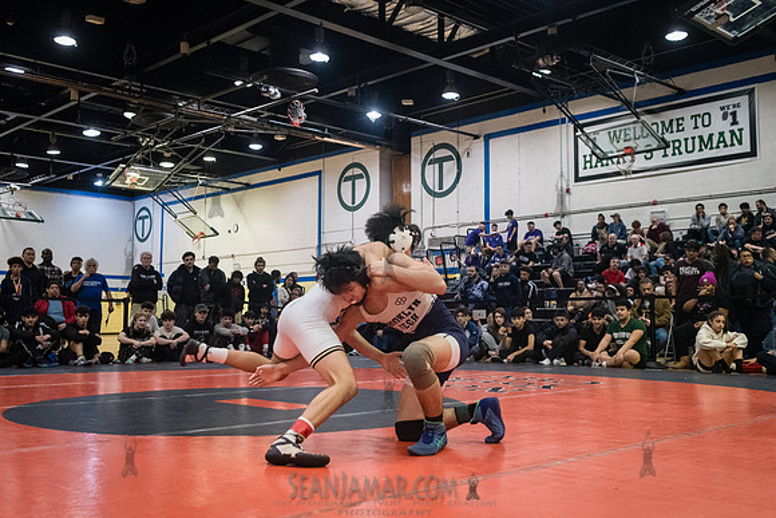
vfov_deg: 36.2
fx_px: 792
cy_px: 259
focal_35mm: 37
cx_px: 388
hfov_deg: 52.2
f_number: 4
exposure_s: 1/400
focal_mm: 35
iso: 8000
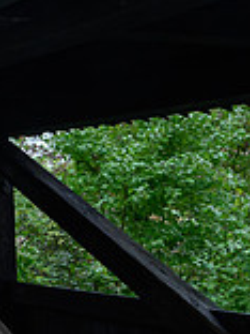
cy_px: 135
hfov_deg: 14.3
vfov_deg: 25.9
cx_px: -323
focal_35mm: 75
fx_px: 722
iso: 1600
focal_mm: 14
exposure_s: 1/250
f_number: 8
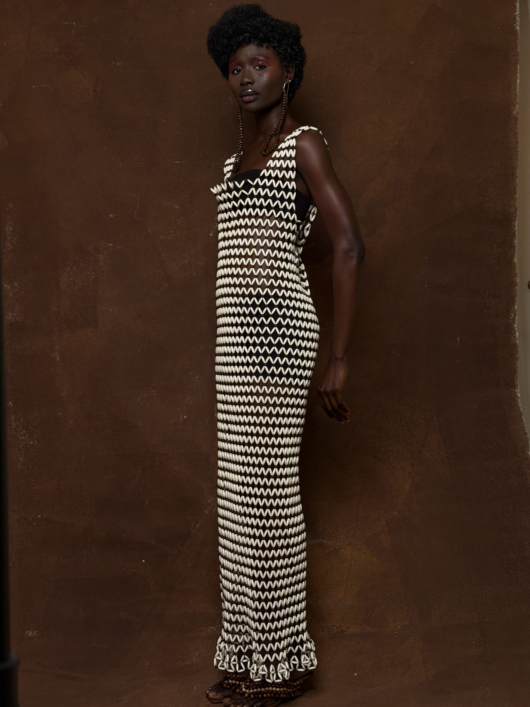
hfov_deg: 30.3
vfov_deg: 39.7
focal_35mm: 48
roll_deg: +1.1
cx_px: 265
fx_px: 980
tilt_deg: -1.5
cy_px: 354
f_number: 1.78
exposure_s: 1/60
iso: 100
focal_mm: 6.76
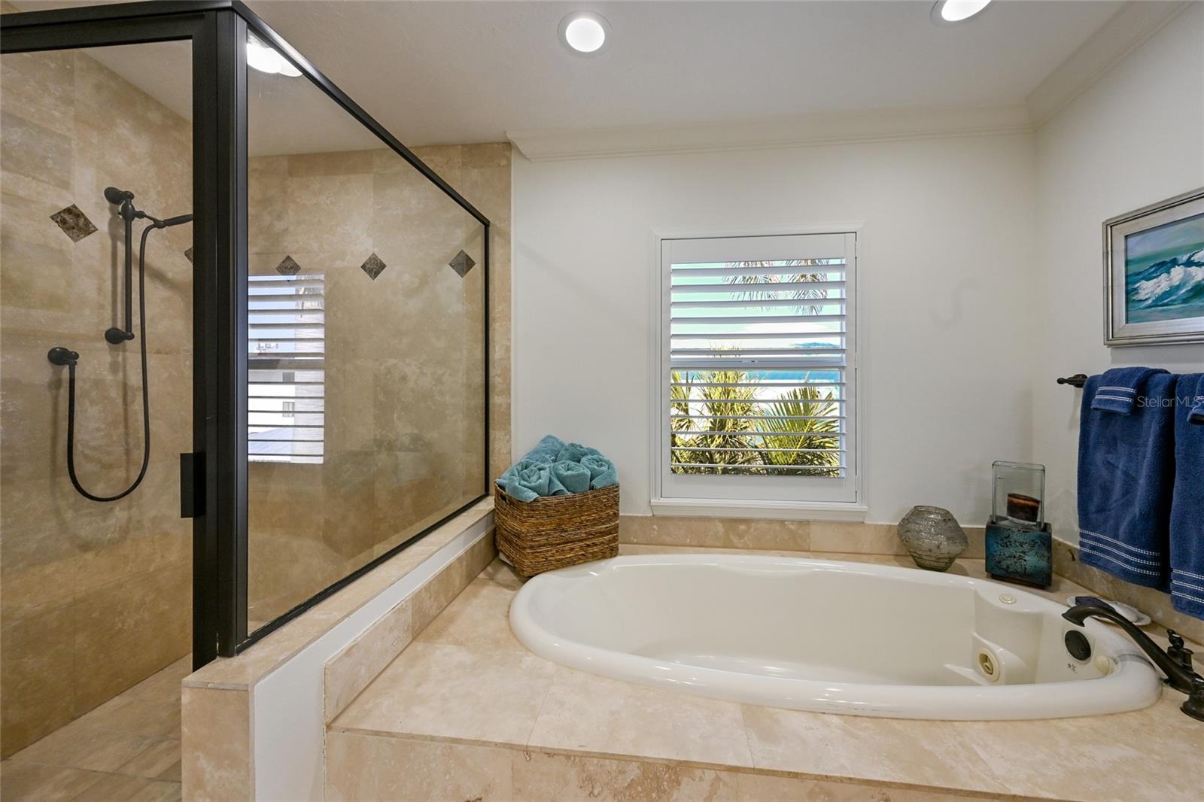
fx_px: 468
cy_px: 401
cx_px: 602
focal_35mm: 14
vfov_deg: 81.2
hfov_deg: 104.3
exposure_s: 1/100
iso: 800
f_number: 8
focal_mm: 14
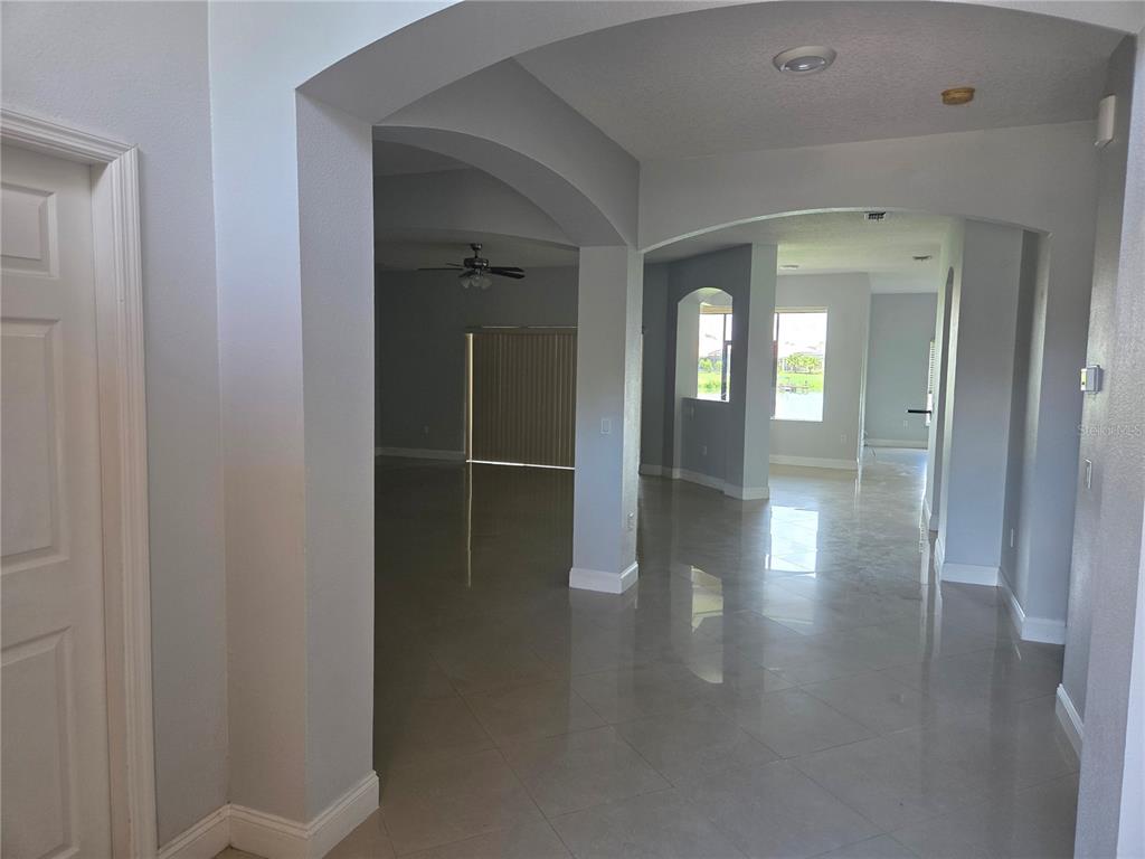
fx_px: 761
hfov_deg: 73.9
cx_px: 572
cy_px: 430
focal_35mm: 23
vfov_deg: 58.9
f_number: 1.8
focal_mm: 5.4
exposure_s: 1/180
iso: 200
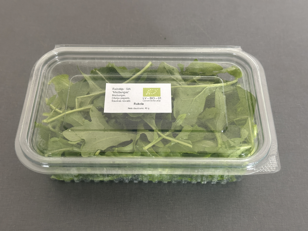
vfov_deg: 30.3
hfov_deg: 39.7
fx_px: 427
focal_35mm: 48
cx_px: 154
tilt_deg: -53.4
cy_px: 116
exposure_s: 1/60
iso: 200
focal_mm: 6.86
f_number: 1.78
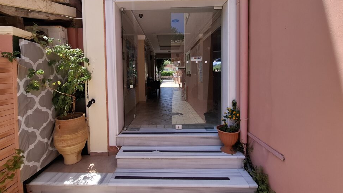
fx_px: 136
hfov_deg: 102.9
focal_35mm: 15
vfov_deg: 70.0
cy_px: 80
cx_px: 163
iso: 40
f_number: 2.2
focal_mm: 1.74
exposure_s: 1/575
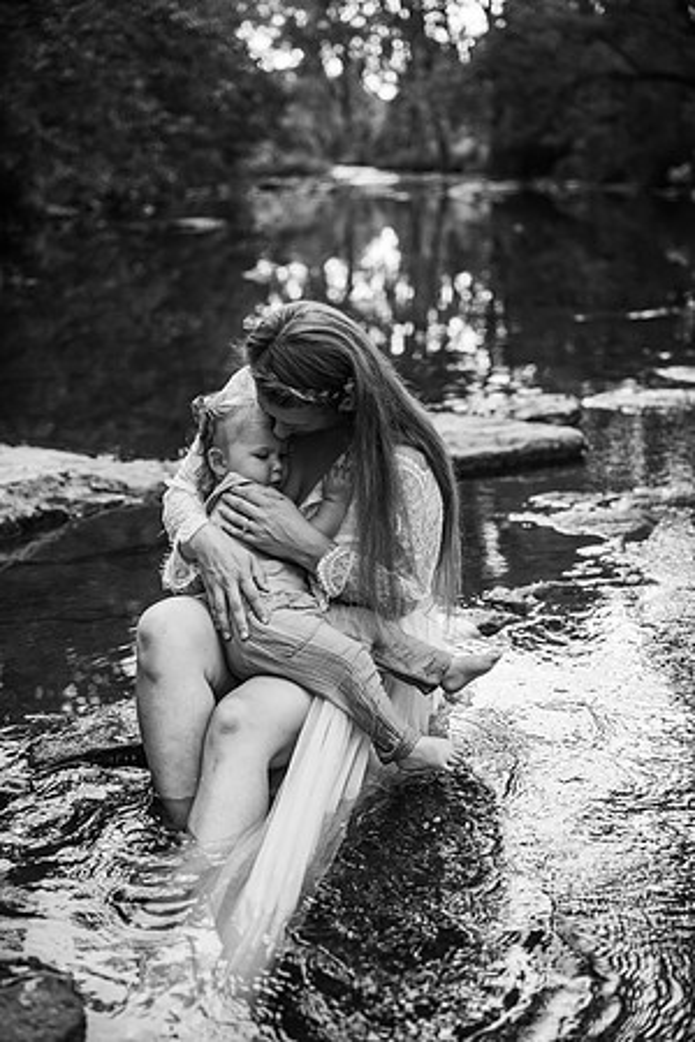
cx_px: 348
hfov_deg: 25.1
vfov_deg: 36.9
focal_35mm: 54
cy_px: 521
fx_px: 1564
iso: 500
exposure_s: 1/1600
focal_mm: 54
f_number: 3.2
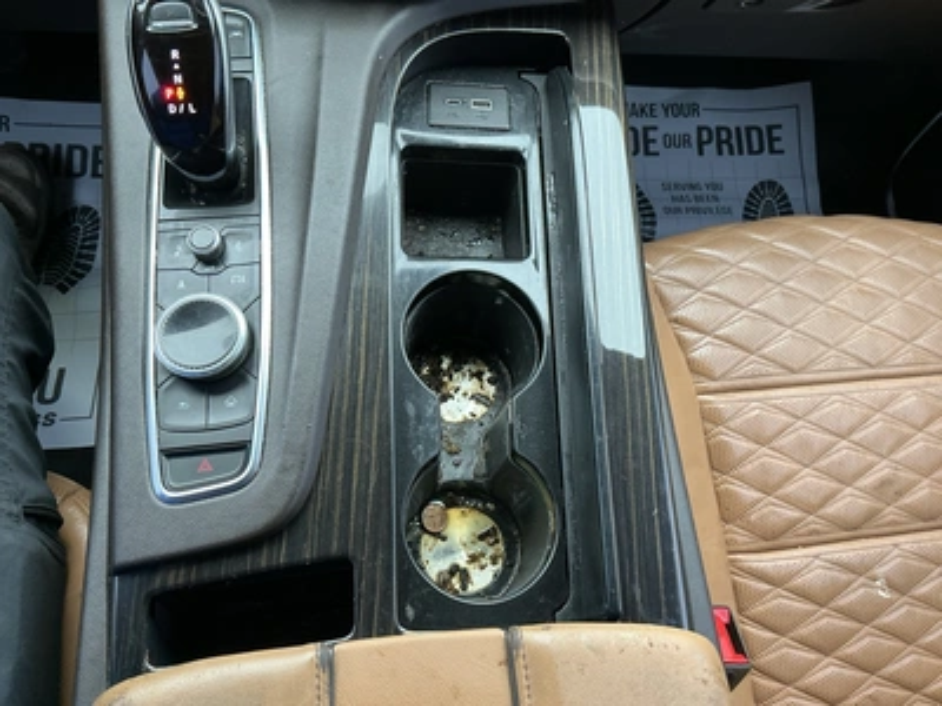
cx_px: 471
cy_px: 353
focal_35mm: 28
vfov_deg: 49.7
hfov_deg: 63.4
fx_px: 762
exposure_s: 1/60
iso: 100
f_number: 1.8
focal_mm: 3
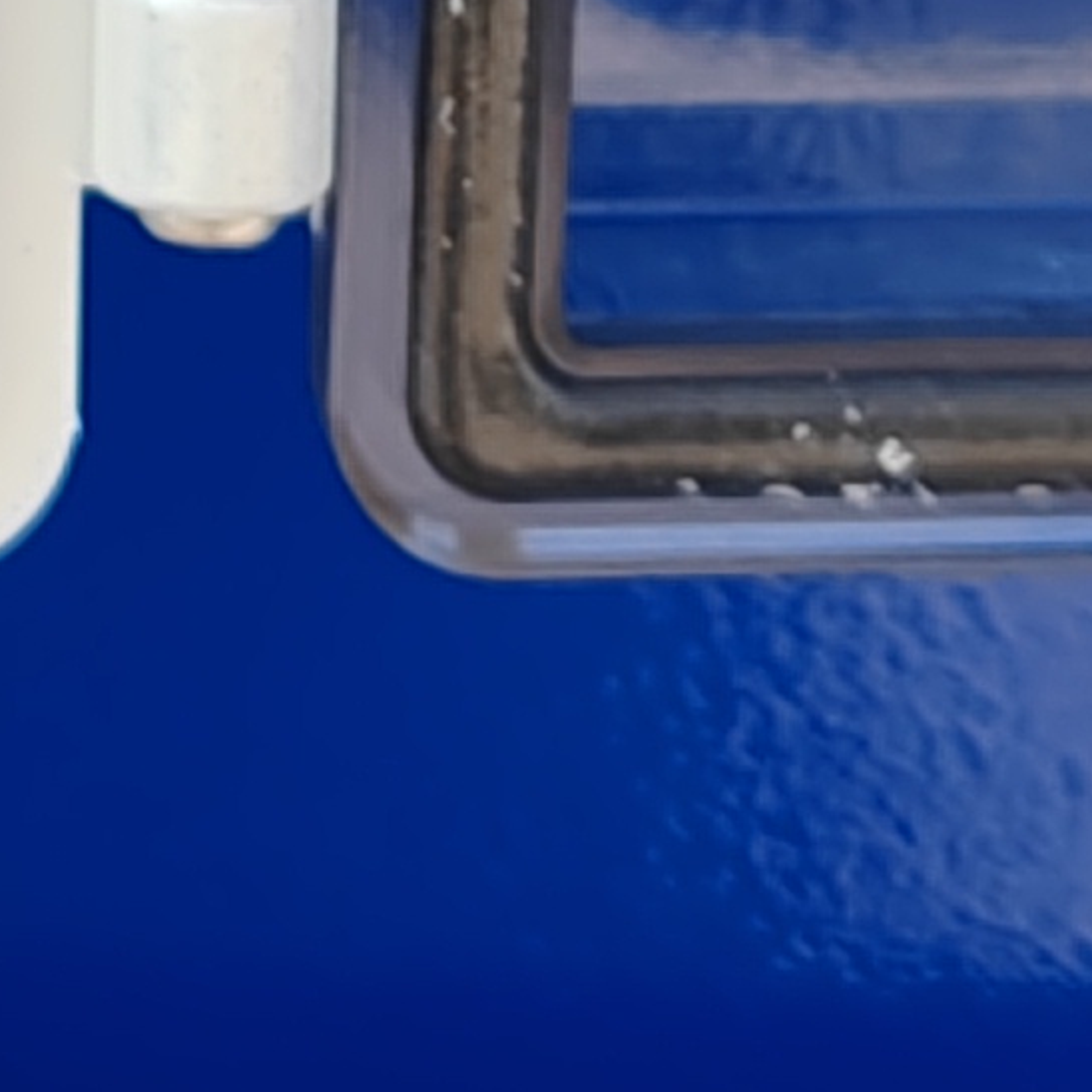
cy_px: -1546
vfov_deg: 6.6
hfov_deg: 6.8
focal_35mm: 253
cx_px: -747
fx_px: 9030
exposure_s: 1/100
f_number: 1.8
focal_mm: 6.14
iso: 69
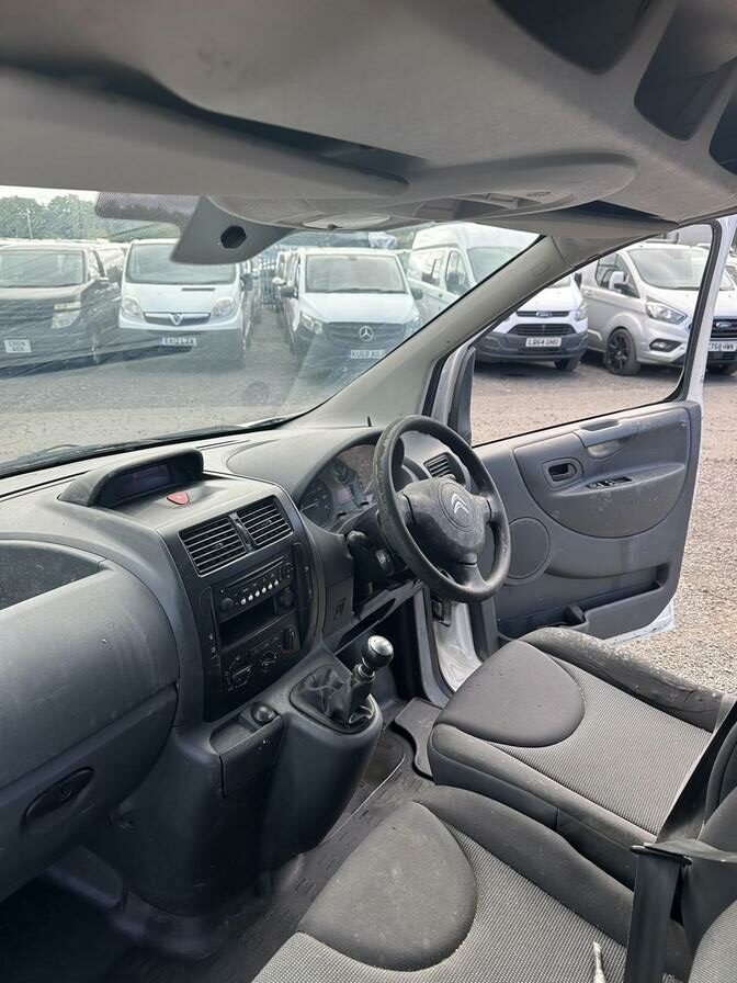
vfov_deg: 71.6
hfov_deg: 56.8
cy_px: 492
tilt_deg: -19.6
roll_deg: -1.0
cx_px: 368
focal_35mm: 24
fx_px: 681
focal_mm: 6.86
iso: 80
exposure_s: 1/630
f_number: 1.78
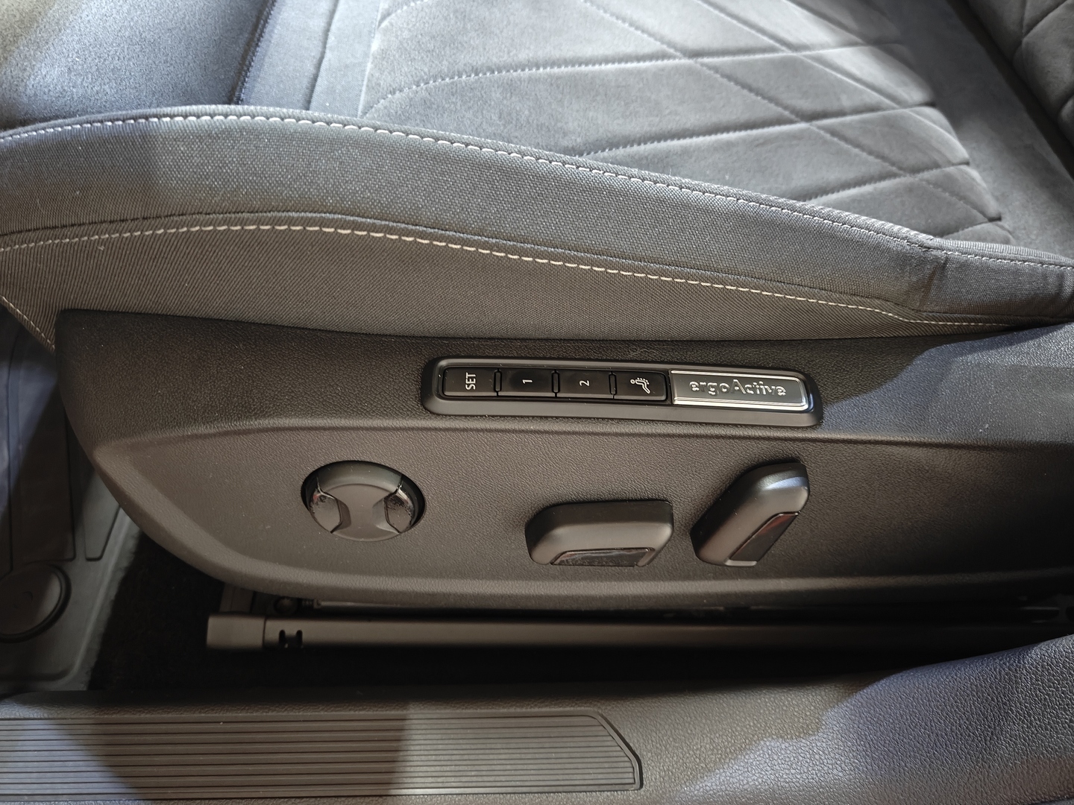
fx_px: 745
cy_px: 402
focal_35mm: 24
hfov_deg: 71.6
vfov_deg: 56.8
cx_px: 537
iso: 2000
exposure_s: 1/20
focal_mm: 5.59
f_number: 1.8
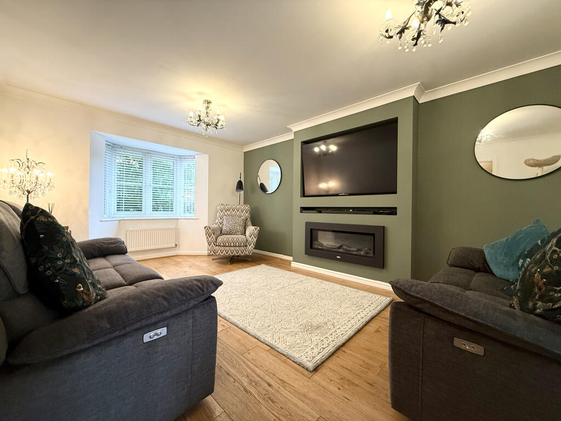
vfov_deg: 85.7
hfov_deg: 102.1
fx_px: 227
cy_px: 210
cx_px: 280
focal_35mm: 14
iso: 250
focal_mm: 2.22
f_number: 2.2
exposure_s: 1/50
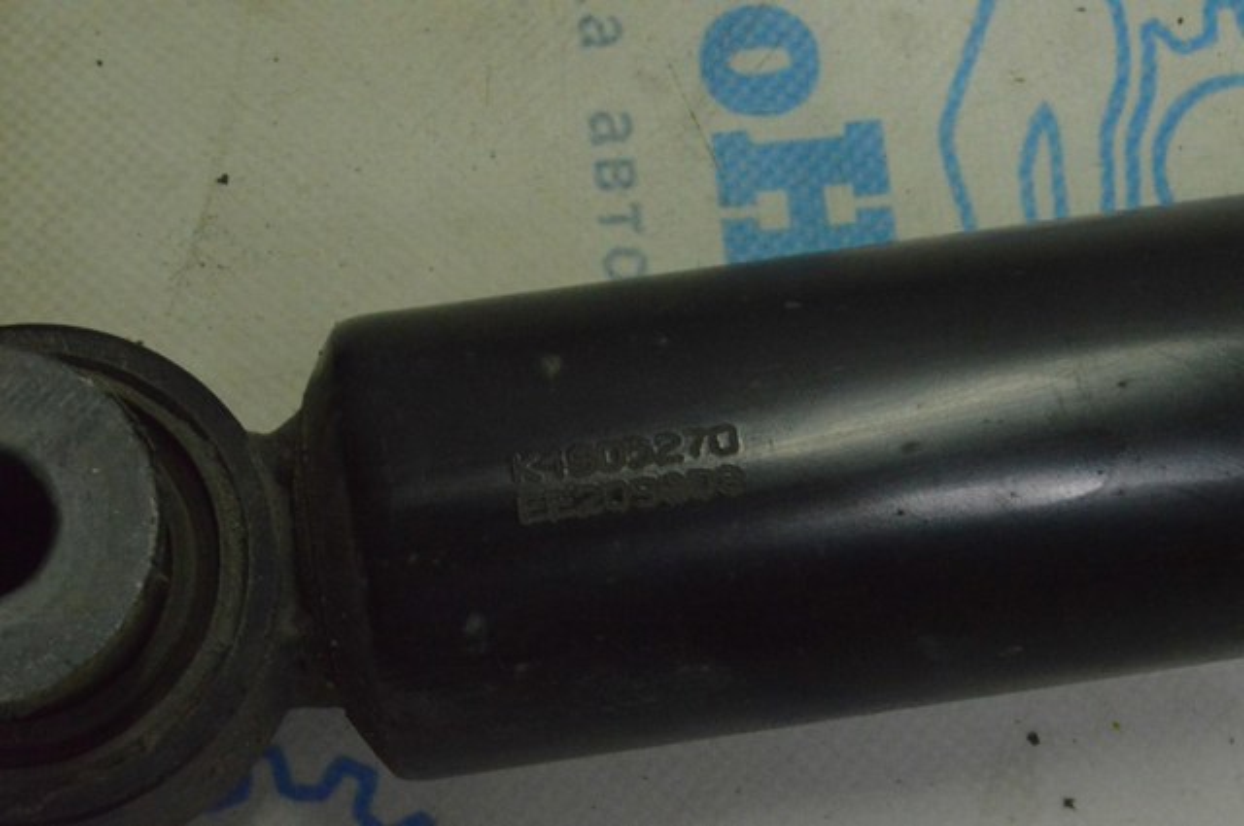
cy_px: 413
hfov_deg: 27.0
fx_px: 2588
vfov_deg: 18.1
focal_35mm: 75
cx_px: 622
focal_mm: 50
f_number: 20
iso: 6400
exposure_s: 1/60
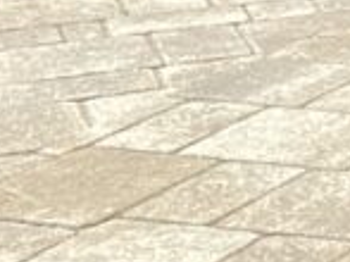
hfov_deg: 8.9
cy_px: -174
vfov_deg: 8.9
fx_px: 1616
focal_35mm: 160
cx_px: 1181
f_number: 2.2
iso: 25
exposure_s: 1/121
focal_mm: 2.71
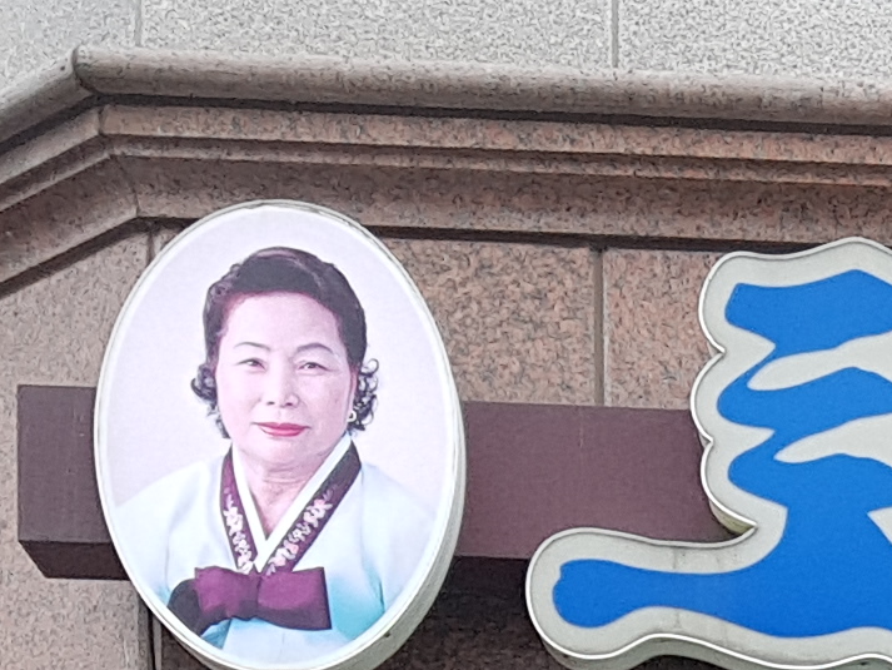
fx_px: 3789
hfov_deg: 12.4
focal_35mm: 147
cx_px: 1520
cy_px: 1708
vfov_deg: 8.9
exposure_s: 1/334
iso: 50
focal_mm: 4.2
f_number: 1.7
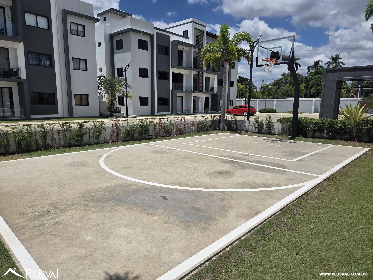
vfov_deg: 58.9
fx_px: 248
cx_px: 186
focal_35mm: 23
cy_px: 140
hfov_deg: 73.9
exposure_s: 1/7891
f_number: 1.8
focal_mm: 5.4
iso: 50
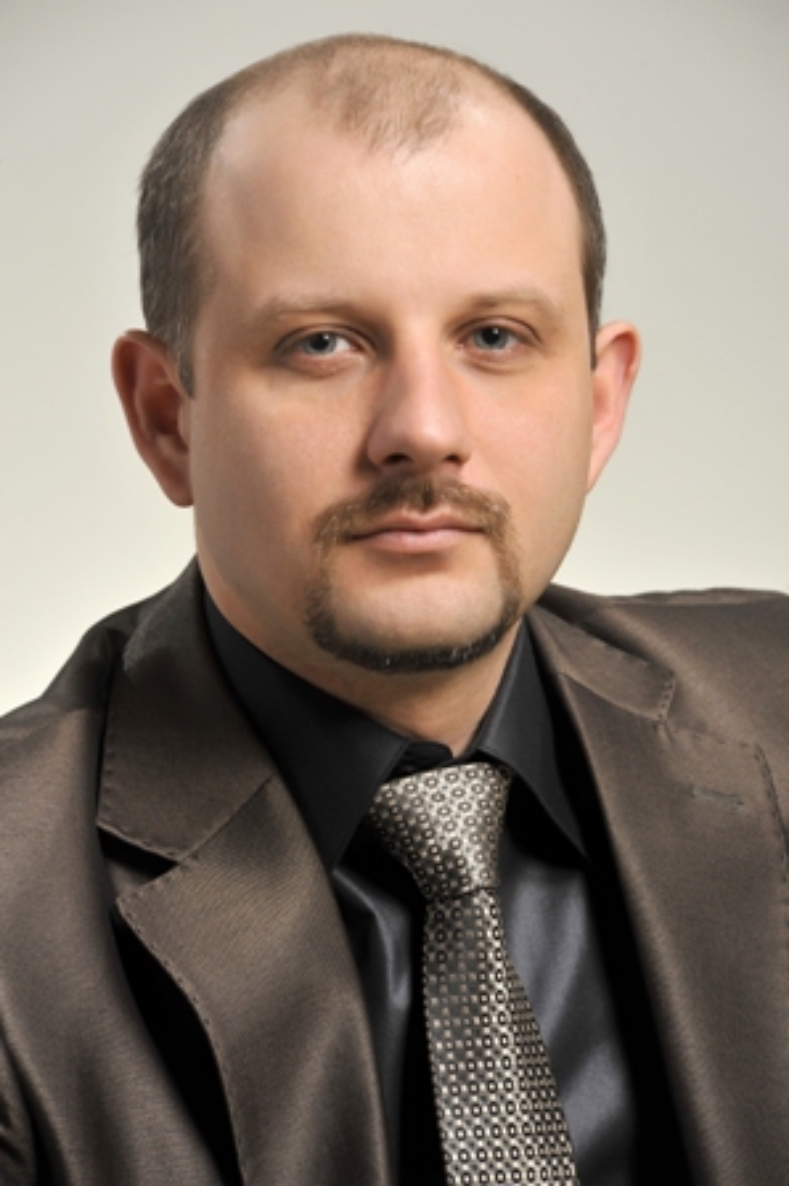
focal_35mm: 200
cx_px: 394
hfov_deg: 6.9
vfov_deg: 10.3
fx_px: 6585
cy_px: 593
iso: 200
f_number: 13
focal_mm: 200
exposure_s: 1/180
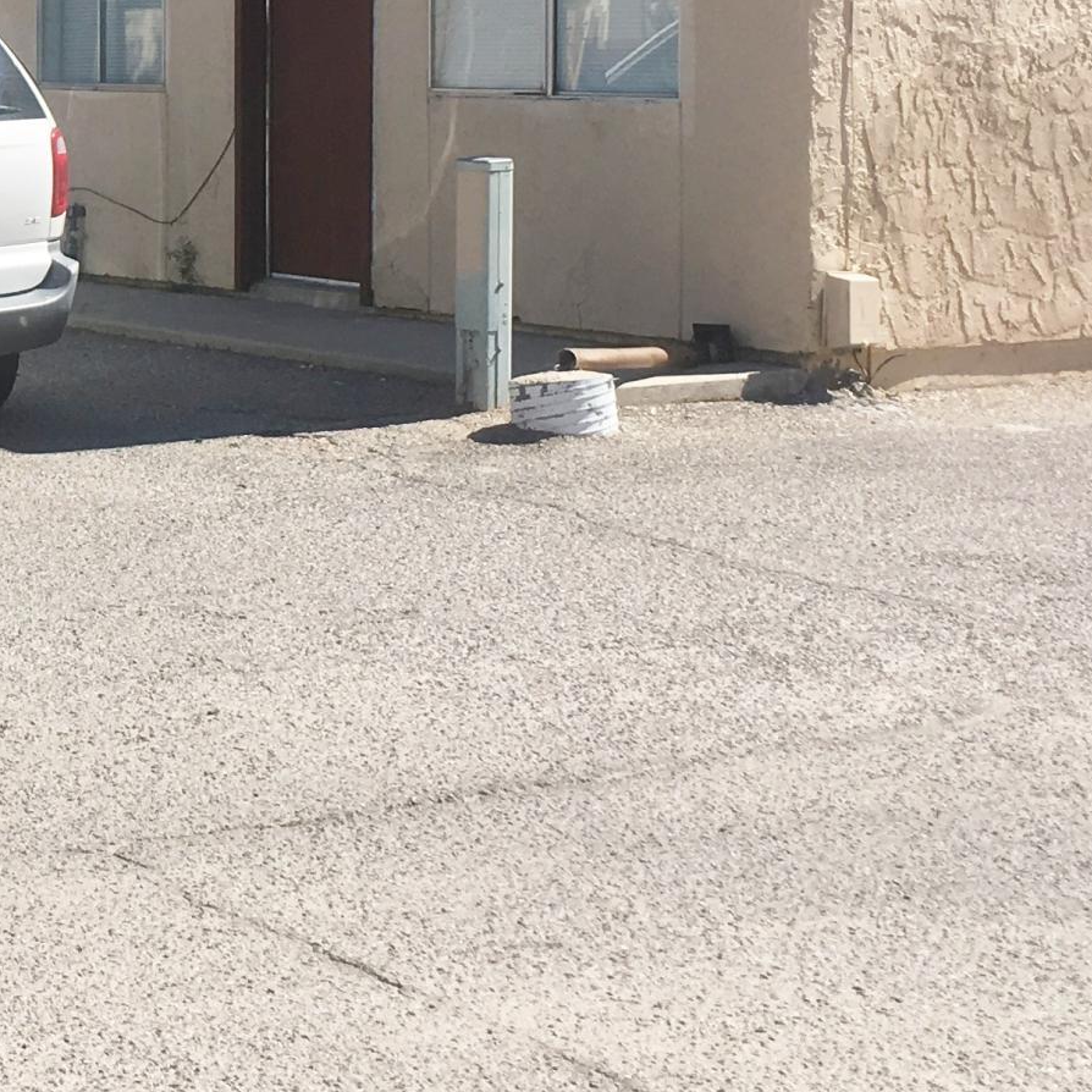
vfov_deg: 19.7
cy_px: 83
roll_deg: +0.2
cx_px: -224
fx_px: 3069
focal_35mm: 86
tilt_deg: -1.0
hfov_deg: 19.0
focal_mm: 4.15
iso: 25
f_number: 2.2
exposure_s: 1/1282
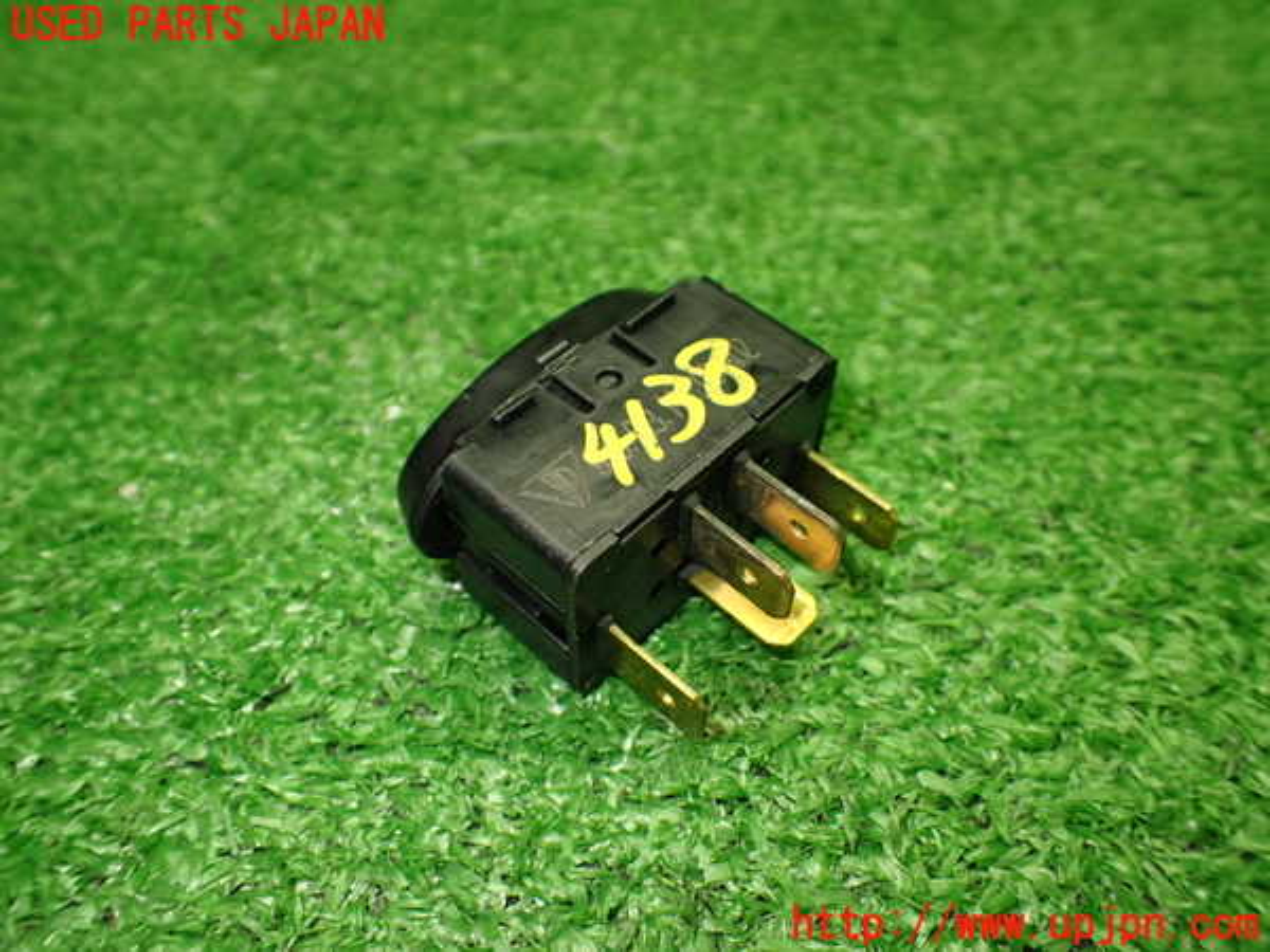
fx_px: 1101
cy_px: 476
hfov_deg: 60.0
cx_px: 635
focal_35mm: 30
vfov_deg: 46.8
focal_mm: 5.4
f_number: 2.3
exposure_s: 1/125
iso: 400
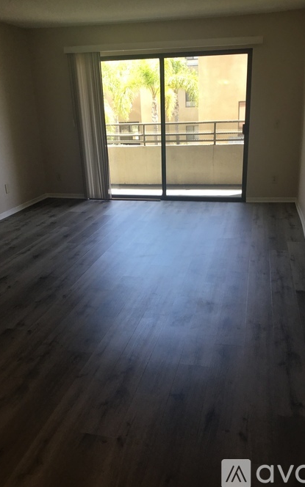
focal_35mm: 33
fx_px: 439
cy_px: 244
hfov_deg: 38.3
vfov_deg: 58.1
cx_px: 157
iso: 40
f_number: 2.4
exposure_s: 1/120
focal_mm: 3.3
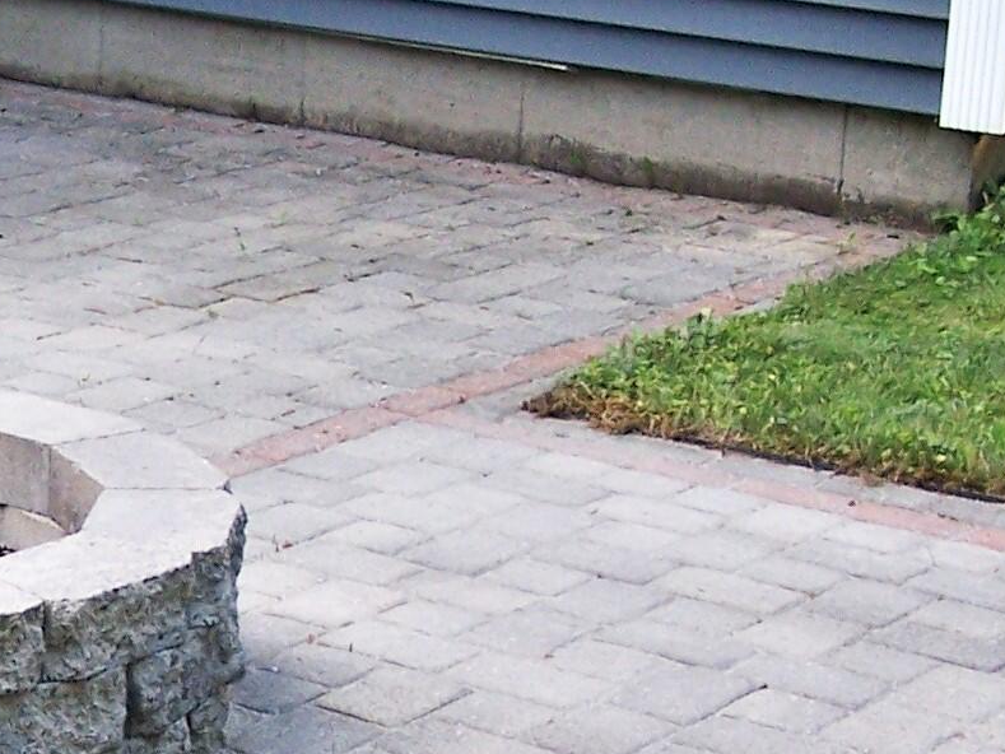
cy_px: 639
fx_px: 3601
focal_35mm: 124
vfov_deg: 11.9
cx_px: -112
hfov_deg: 15.5
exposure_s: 1/125
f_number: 2.8
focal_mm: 6.3
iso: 80
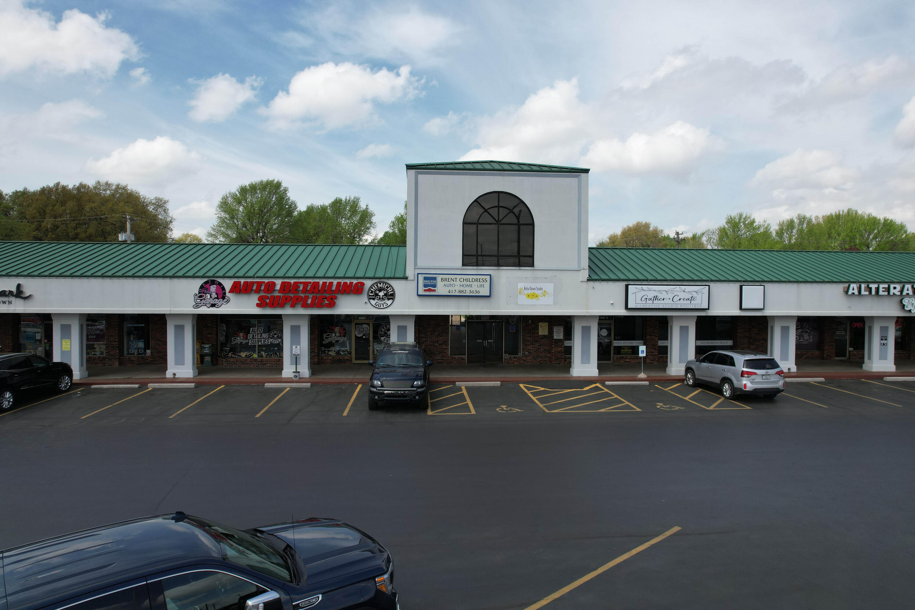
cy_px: 305
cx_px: 458
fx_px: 559
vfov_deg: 57.2
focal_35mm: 22
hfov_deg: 78.6
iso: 110
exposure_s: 1/500
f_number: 2.8
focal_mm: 8.38
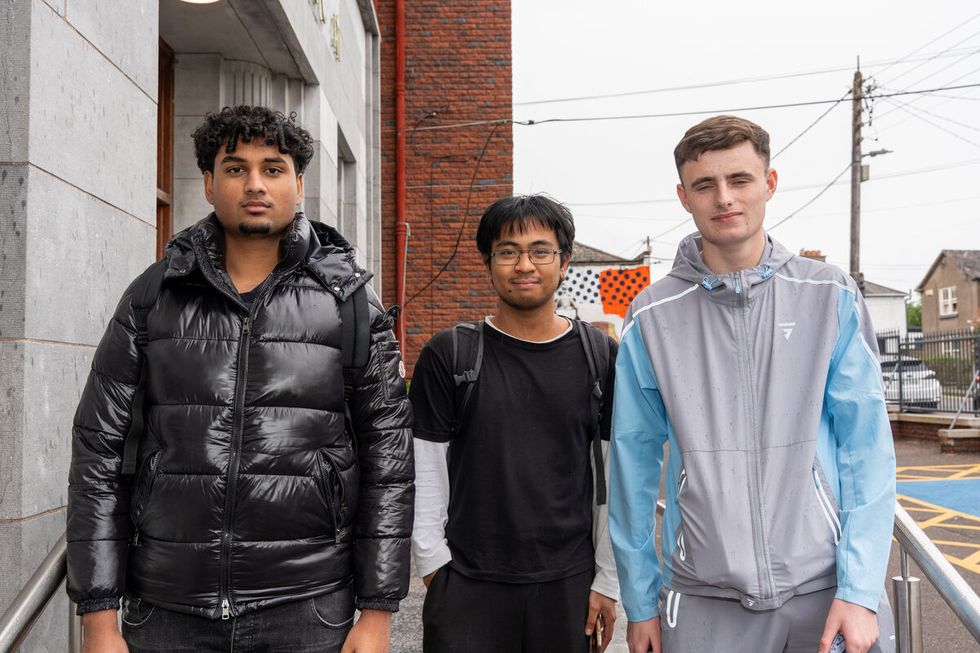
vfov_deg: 43.1
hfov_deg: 61.3
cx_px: 490
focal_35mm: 30
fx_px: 827
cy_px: 326
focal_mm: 30.4
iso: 200
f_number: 5.6
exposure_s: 1/160
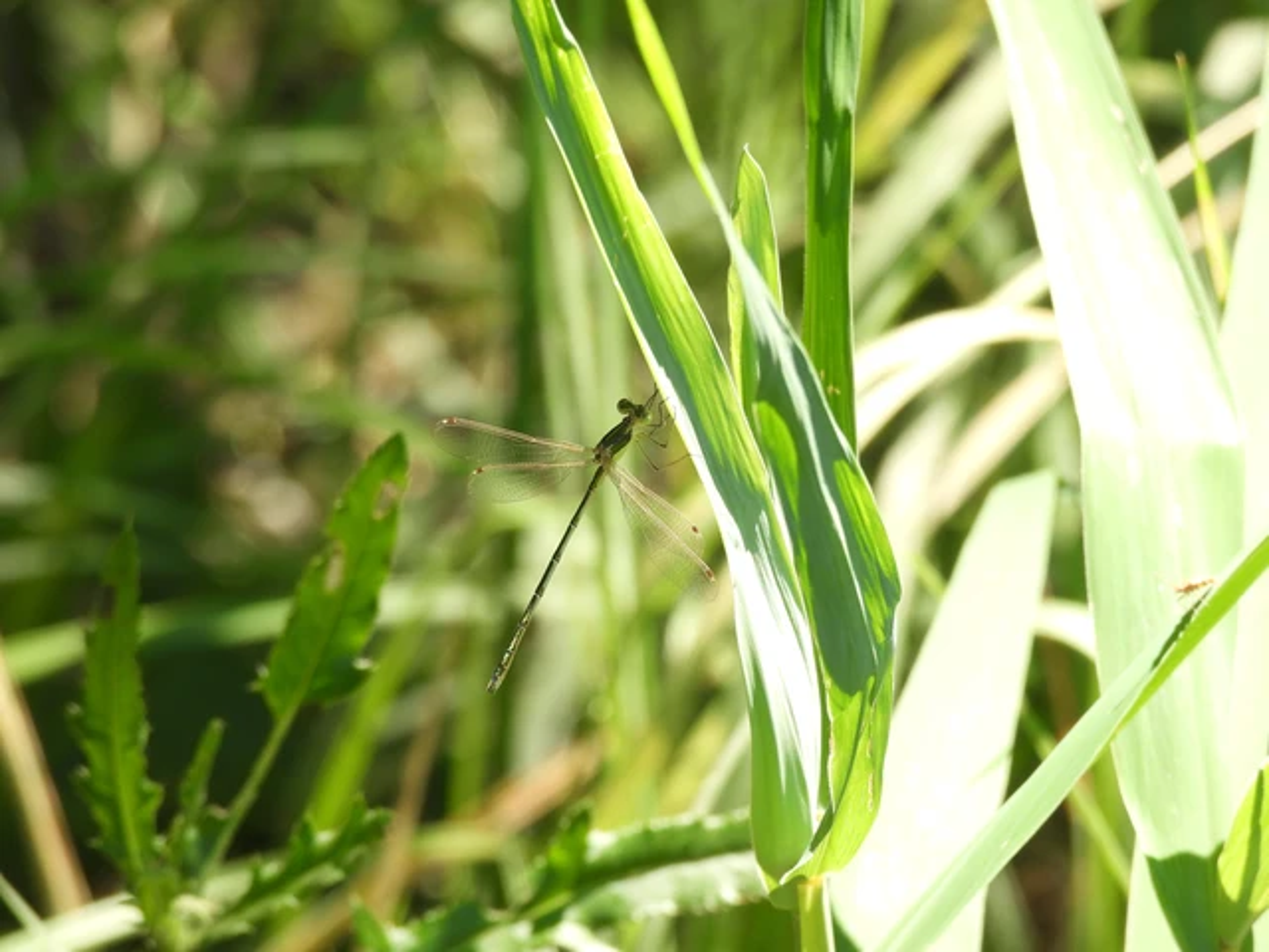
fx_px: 14664
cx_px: 634
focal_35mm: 400
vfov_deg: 3.7
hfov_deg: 5.0
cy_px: 476
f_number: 5
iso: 100
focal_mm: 71.4
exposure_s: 1/100
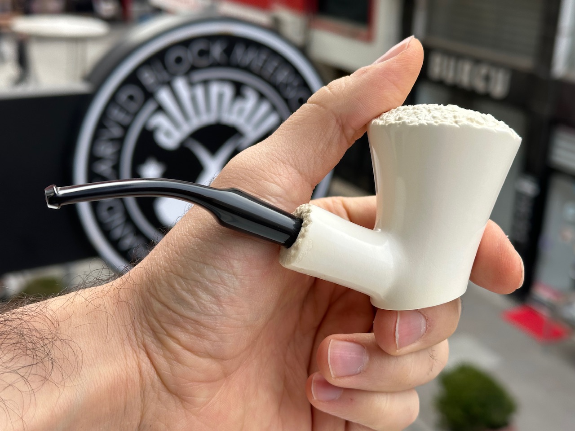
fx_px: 797
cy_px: 216
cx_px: 288
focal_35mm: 48
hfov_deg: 39.7
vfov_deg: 30.3
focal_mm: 6.86
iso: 64
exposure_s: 1/538
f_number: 1.78
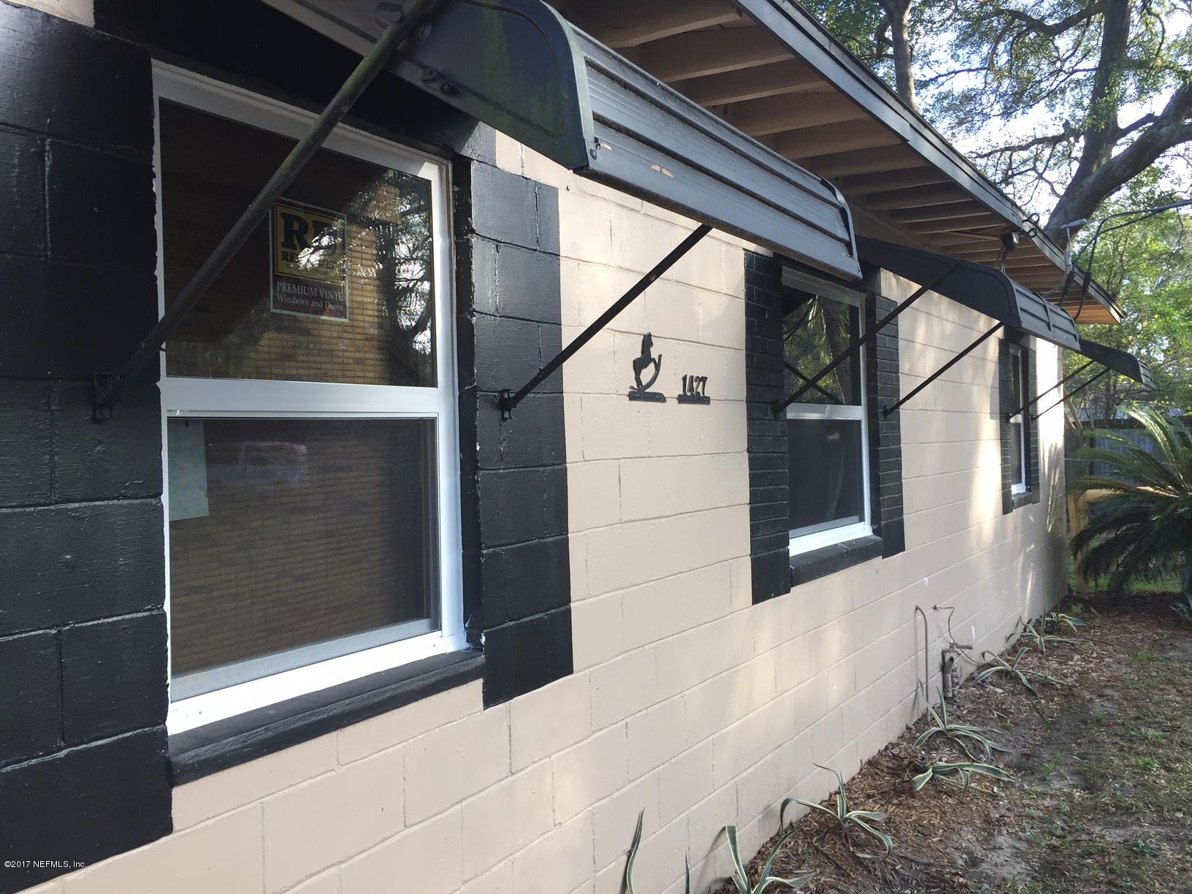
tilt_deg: +0.4
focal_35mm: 29
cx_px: 596
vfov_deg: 48.2
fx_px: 999
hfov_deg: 61.7
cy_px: 447
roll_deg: +0.8
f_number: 2.2
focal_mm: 4.15
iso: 40
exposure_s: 1/120
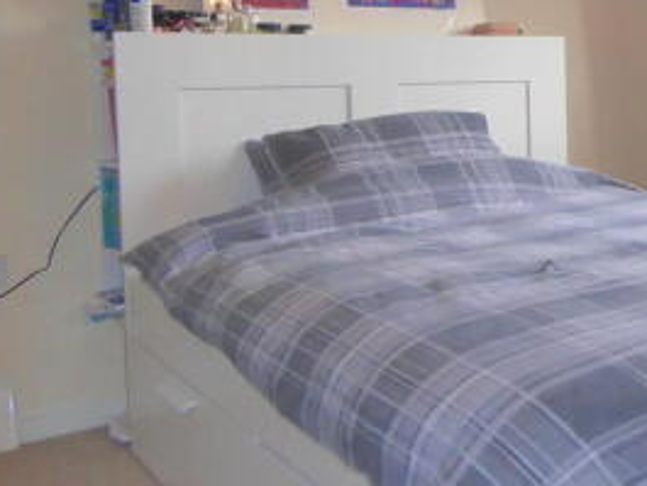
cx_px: 680
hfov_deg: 31.6
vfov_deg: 26.2
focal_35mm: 55
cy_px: 121
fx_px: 1028
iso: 320
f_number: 3.3
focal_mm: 4.3
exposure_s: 1/60
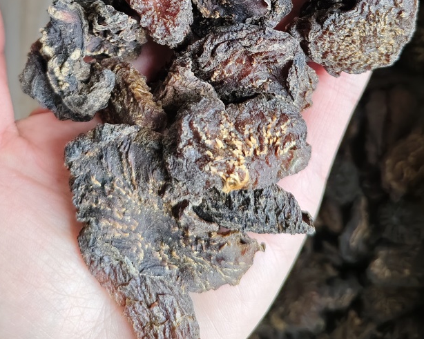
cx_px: 225
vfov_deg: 35.1
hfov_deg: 46.8
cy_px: 11
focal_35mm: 39
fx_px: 489
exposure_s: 1/245
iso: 5282
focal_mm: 5.56
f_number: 1.88
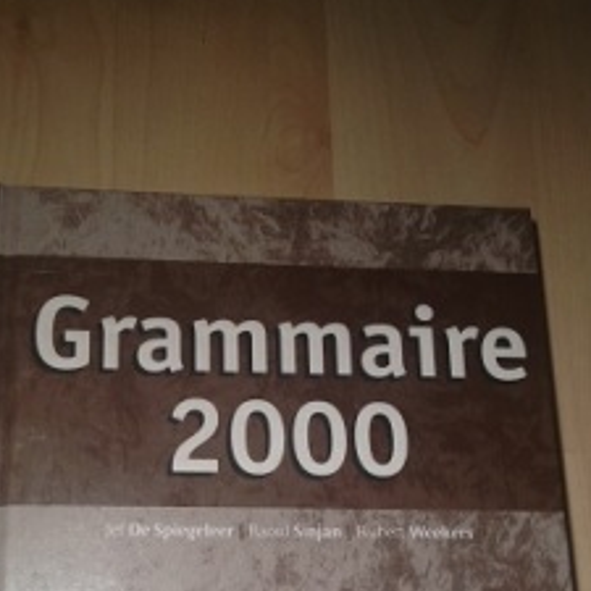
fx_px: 1062
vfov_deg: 30.0
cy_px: 507
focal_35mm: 55
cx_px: 252
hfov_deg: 31.0
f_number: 2.4
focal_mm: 4.28
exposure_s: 1/20
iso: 50
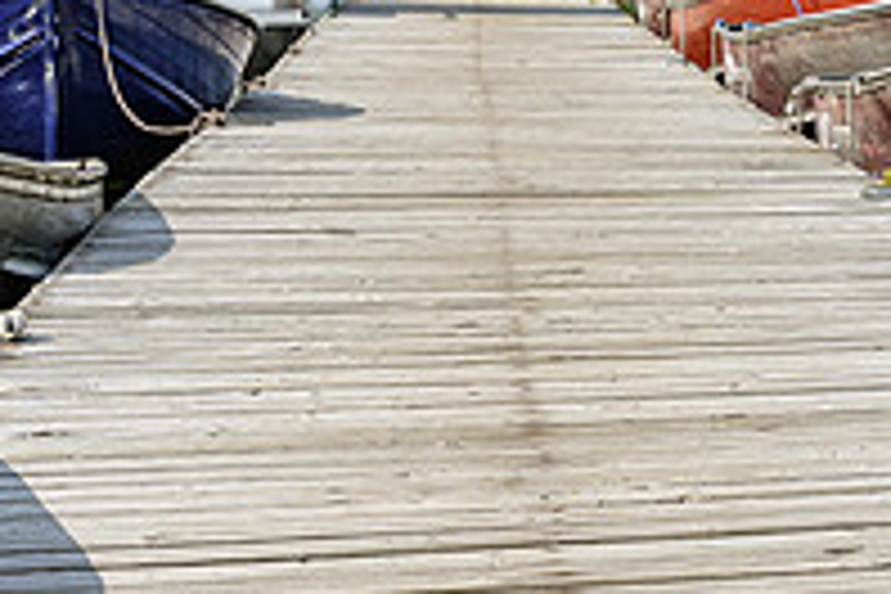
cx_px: 364
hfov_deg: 10.7
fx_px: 4776
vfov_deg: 7.1
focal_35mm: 193
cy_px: 14
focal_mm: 44
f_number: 8
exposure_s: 1/320
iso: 160
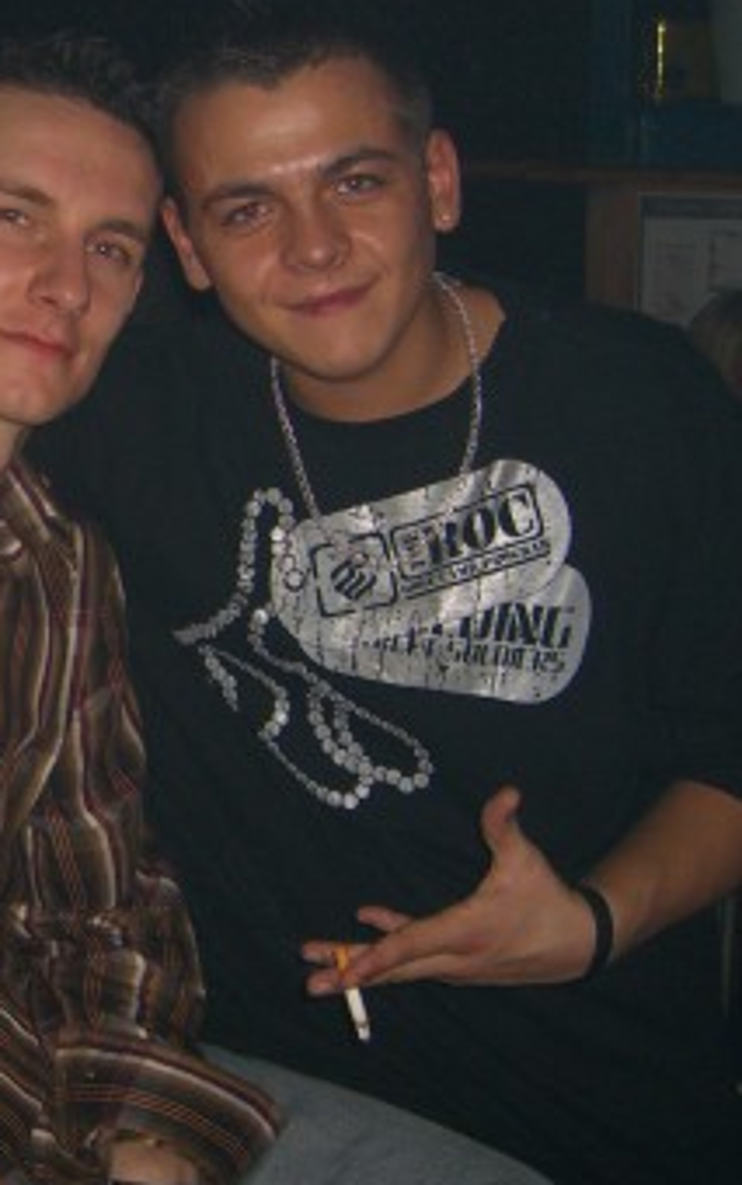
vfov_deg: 28.9
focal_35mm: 71
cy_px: 491
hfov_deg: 17.7
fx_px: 2293
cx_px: -101
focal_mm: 7.9
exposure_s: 1/60
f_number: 2.8
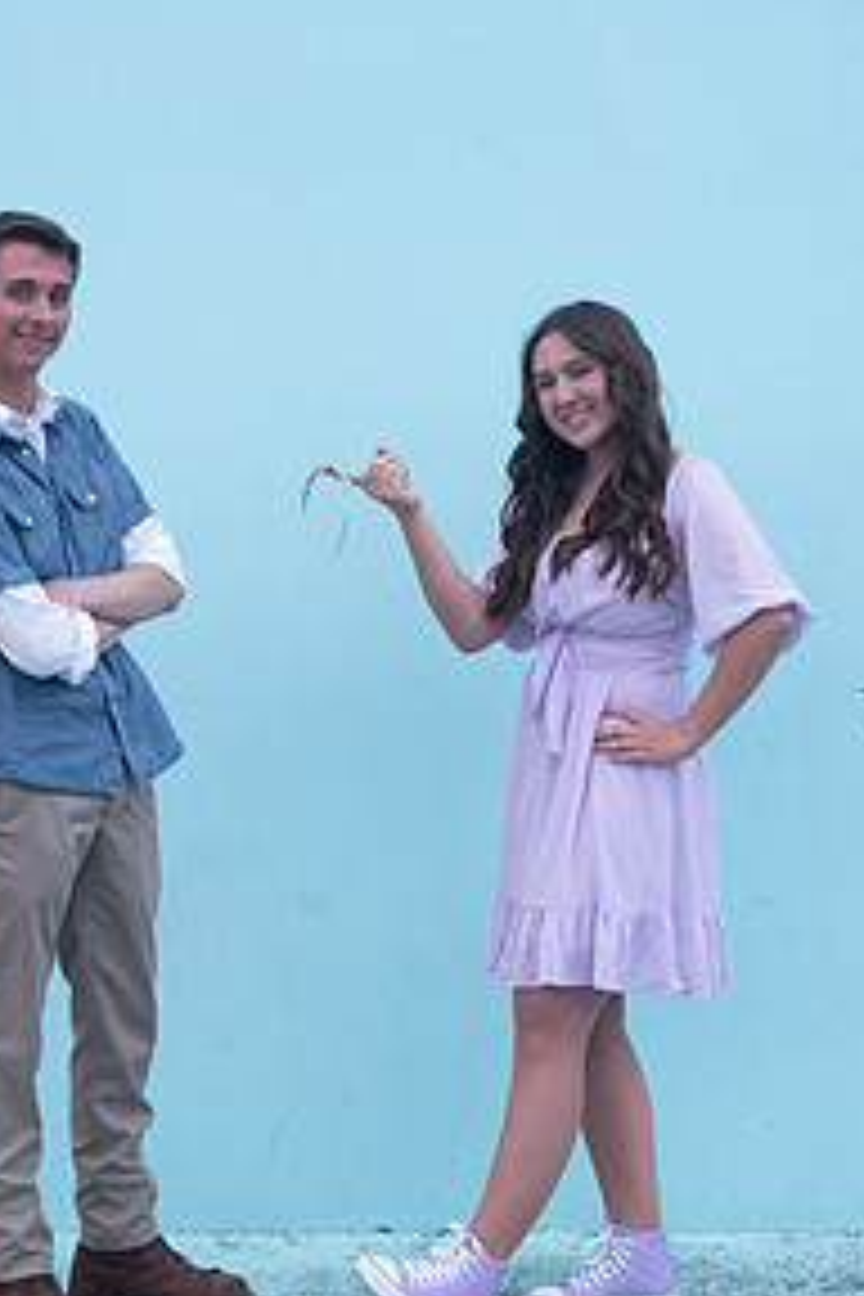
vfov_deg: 21.0
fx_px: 3492
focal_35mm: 97
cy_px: 608
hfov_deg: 14.1
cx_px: 333
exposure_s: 1/125
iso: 640
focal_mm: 62
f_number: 5.6
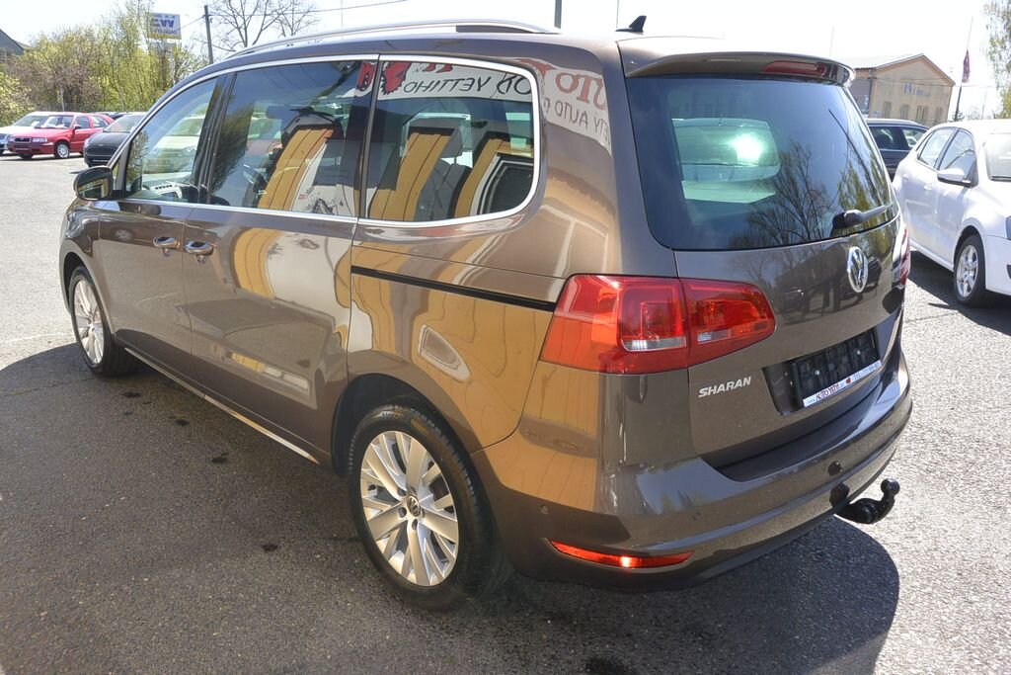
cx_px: 506
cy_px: 338
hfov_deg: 67.4
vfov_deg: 47.9
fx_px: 758
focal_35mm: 27
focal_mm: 10
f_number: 6.3
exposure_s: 1/250
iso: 160
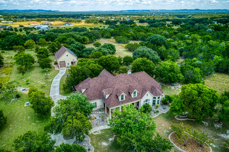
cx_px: 114
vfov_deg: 53.1
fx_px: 153
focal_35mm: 24
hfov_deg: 73.8
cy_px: 76
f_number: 3.5
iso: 100
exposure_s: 1/120
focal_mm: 8.8
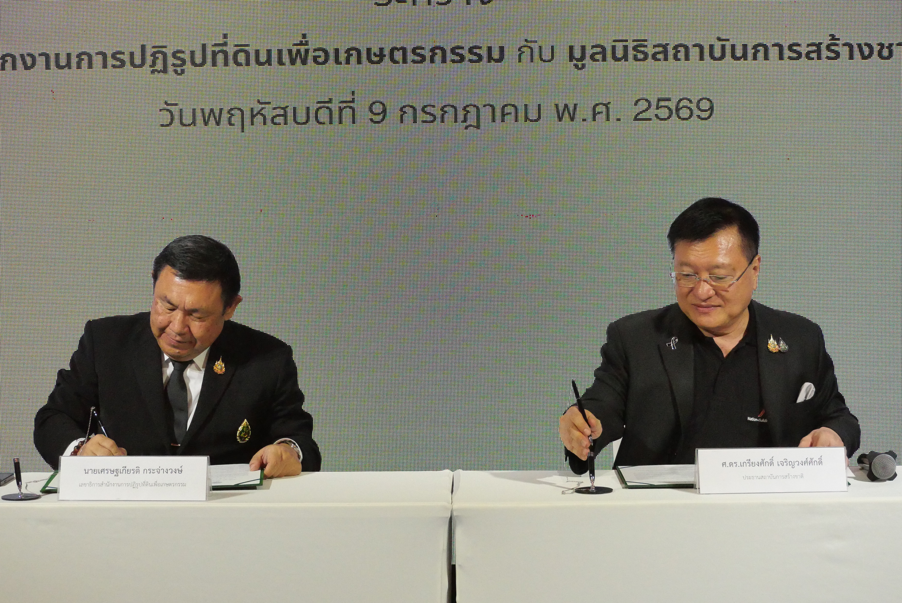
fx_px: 2081
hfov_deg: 24.5
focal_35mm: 83
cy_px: 302
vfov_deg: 16.5
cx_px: 451
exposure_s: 1/640
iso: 6400
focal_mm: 40
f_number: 5.6
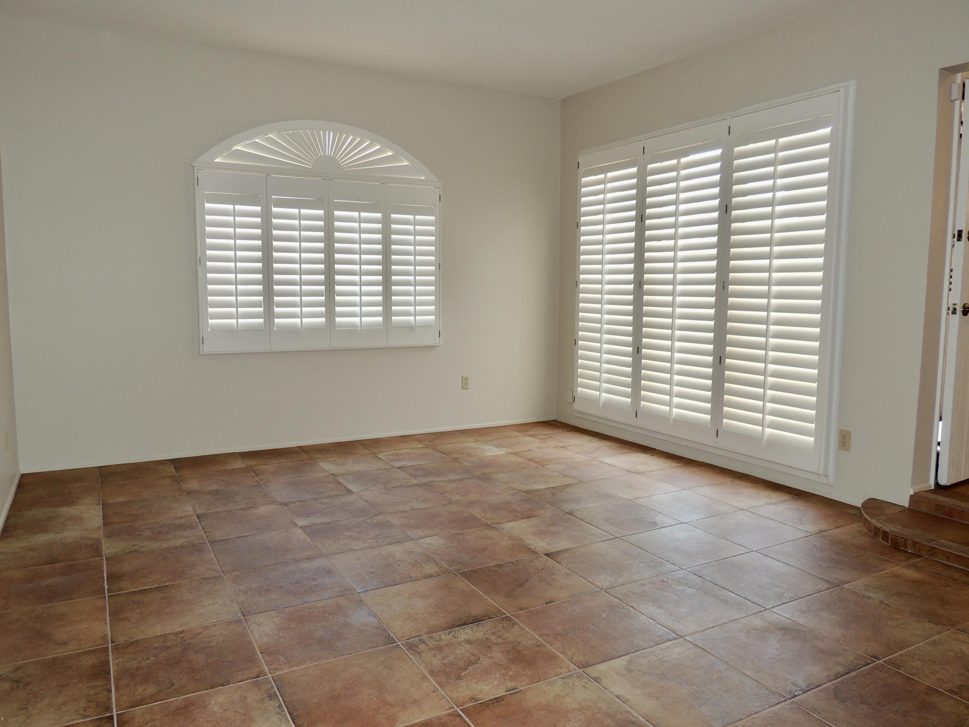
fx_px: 700
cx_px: 476
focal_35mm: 25
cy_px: 364
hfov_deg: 69.4
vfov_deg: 54.9
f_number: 3
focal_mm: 4.3
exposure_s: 1/40
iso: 140
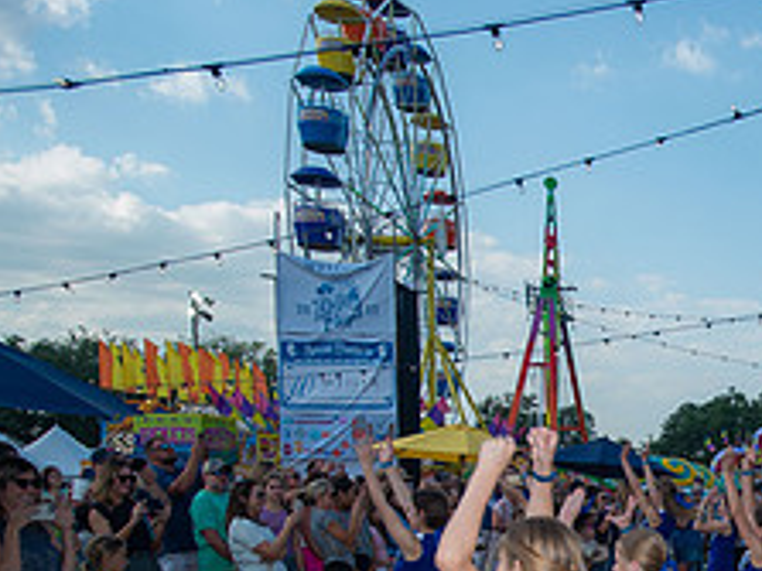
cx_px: 875
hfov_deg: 28.6
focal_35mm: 60
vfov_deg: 23.0
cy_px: 619
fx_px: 1320
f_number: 4.5
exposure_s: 1/250
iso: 100
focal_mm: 24
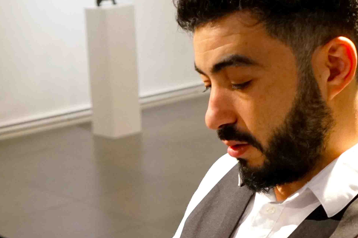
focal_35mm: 90
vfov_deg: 14.9
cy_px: 251
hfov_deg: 22.0
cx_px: 21
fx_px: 895
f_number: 3.5
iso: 2500
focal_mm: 29
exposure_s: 1/160
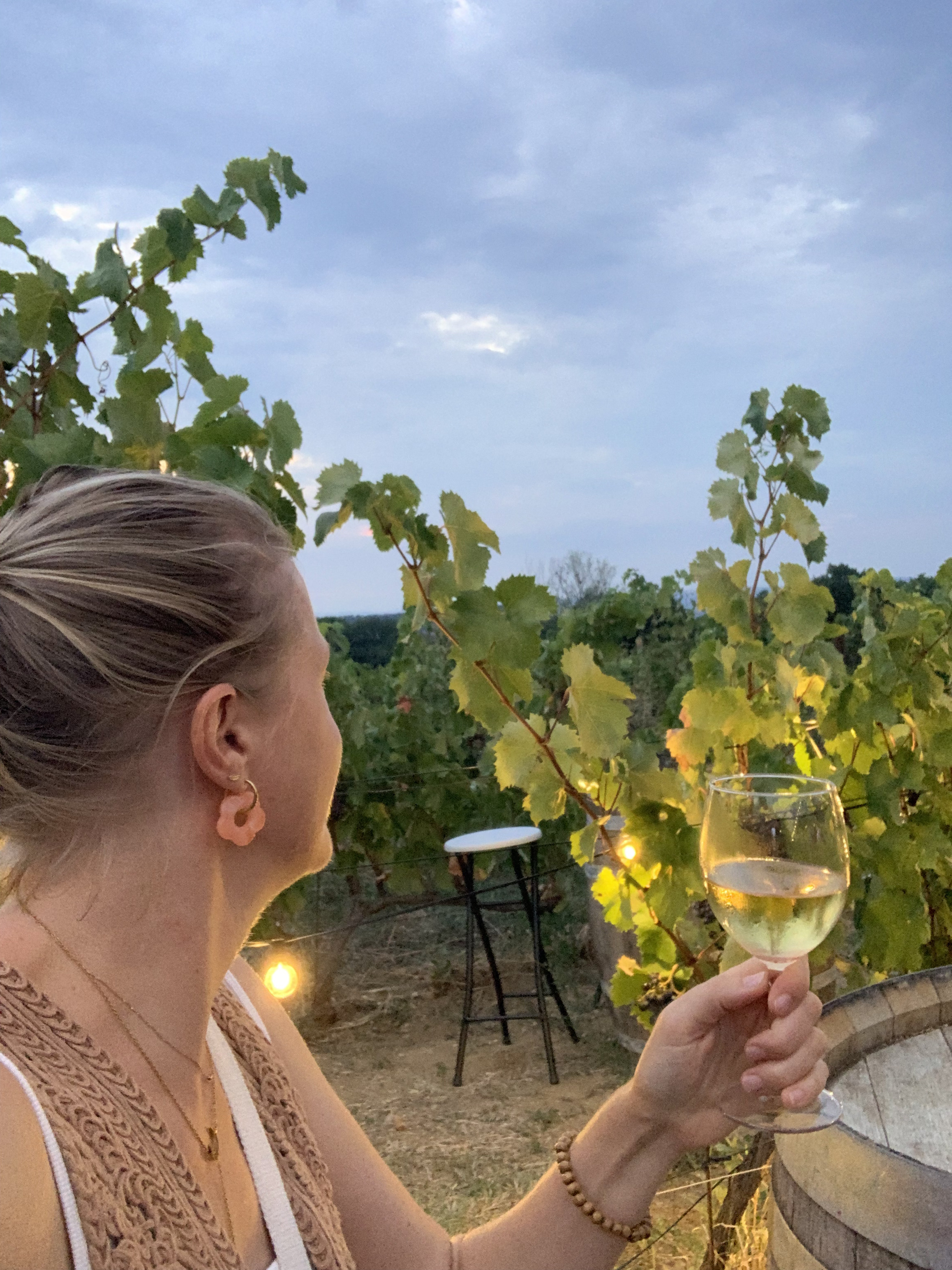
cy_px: 635
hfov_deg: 44.2
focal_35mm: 32
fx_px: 1173
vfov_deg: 56.8
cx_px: 476
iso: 400
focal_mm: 2.87
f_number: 2.2
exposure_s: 1/25
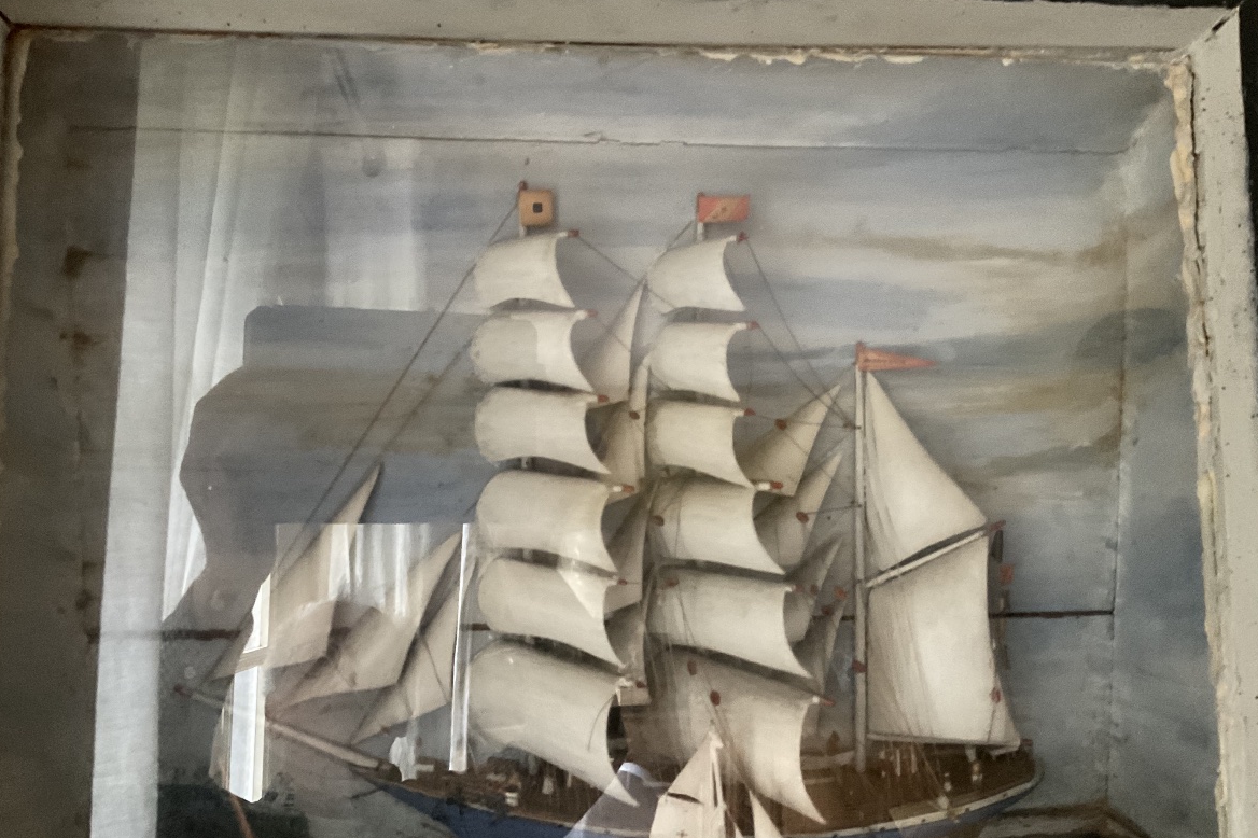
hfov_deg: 60.3
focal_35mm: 31
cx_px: 627
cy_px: 432
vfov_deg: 42.3
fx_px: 1083
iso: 400
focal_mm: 3
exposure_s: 1/25
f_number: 1.8
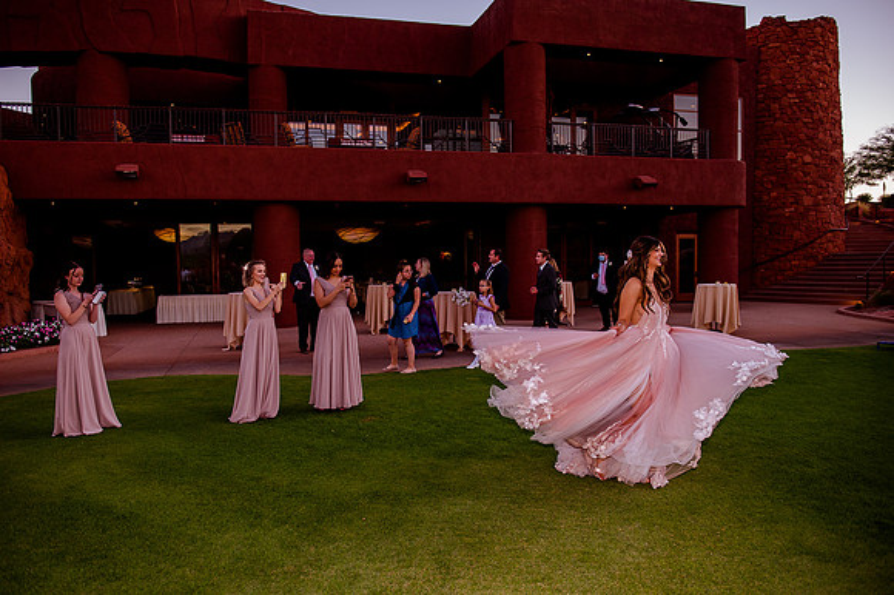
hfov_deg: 64.5
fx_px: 708
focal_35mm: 29
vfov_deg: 45.6
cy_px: 297
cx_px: 428
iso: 640
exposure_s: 1/320
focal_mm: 27
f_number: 3.2
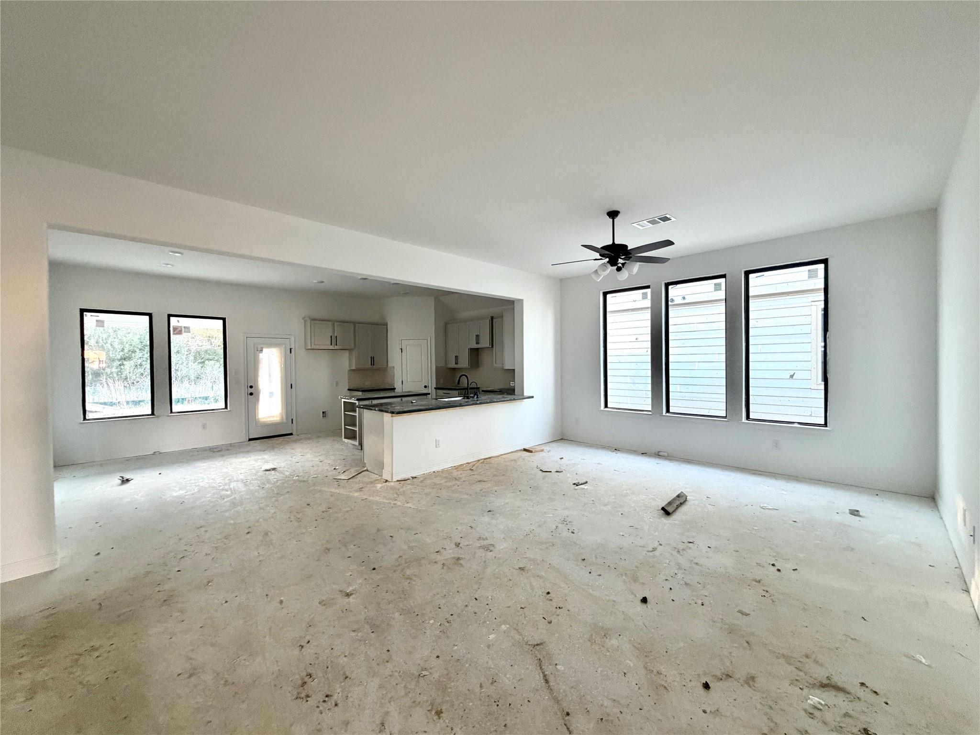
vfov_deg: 85.7
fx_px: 396
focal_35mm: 14
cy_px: 368
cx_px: 490
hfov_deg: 102.1
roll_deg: -0.2
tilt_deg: -1.4
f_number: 2.2
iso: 320
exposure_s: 1/63
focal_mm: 2.22
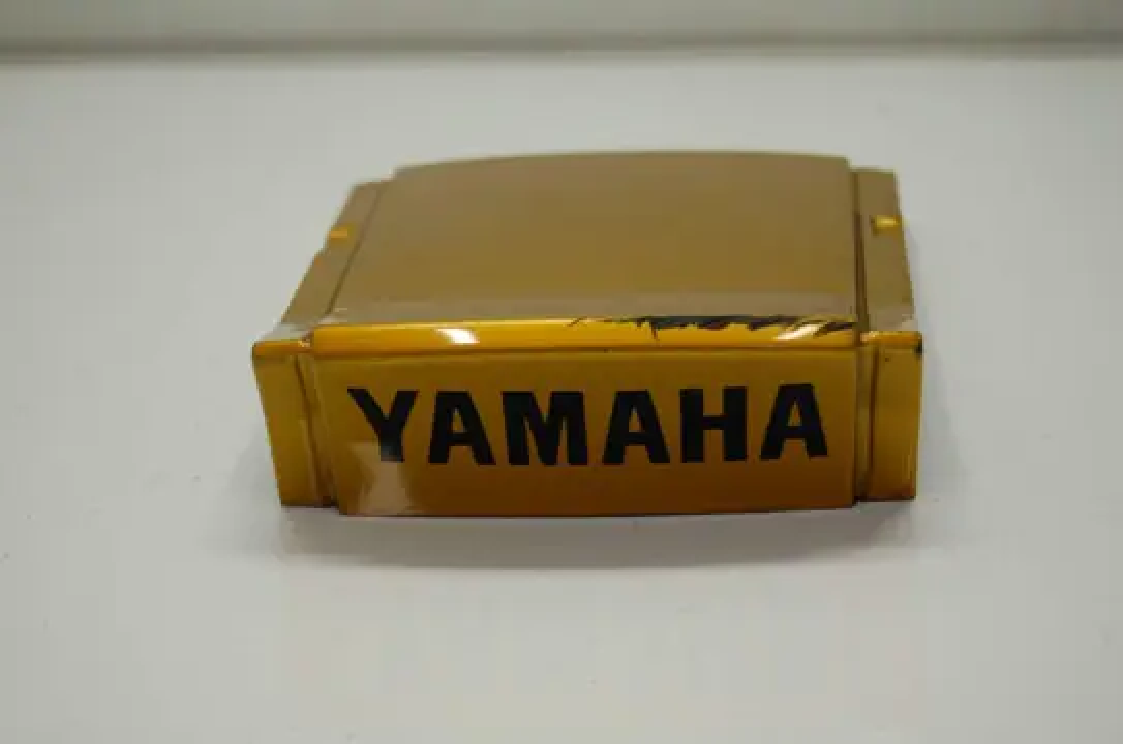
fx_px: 2569
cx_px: 562
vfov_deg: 16.5
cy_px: 372
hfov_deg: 24.7
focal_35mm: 82
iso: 400
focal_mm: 55
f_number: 5.6
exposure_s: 1/30
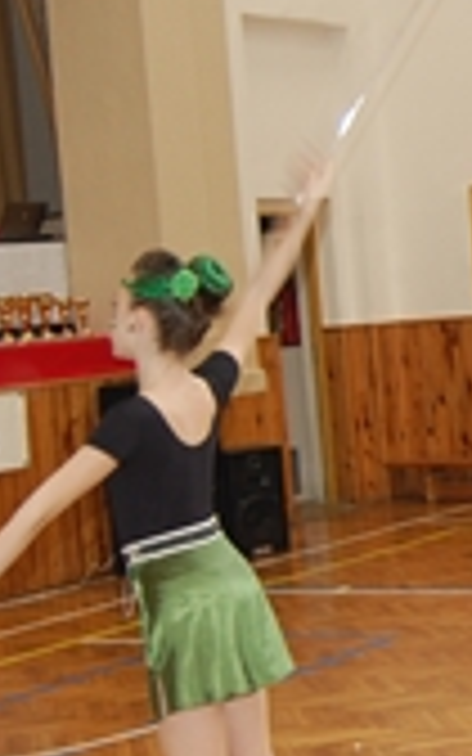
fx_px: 2058
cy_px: 387
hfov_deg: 12.2
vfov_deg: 20.8
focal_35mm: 100
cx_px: 787
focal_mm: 22
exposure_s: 1/60
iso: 400
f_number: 3.8
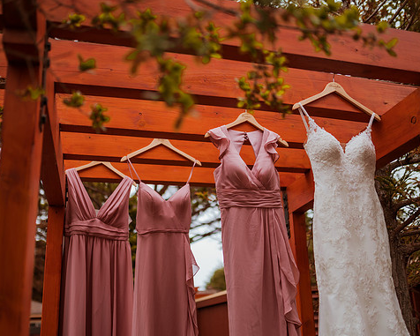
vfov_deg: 37.3
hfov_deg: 45.8
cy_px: 168
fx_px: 497
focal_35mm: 40
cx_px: 197
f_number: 1.4
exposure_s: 1/2000
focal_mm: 35
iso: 100
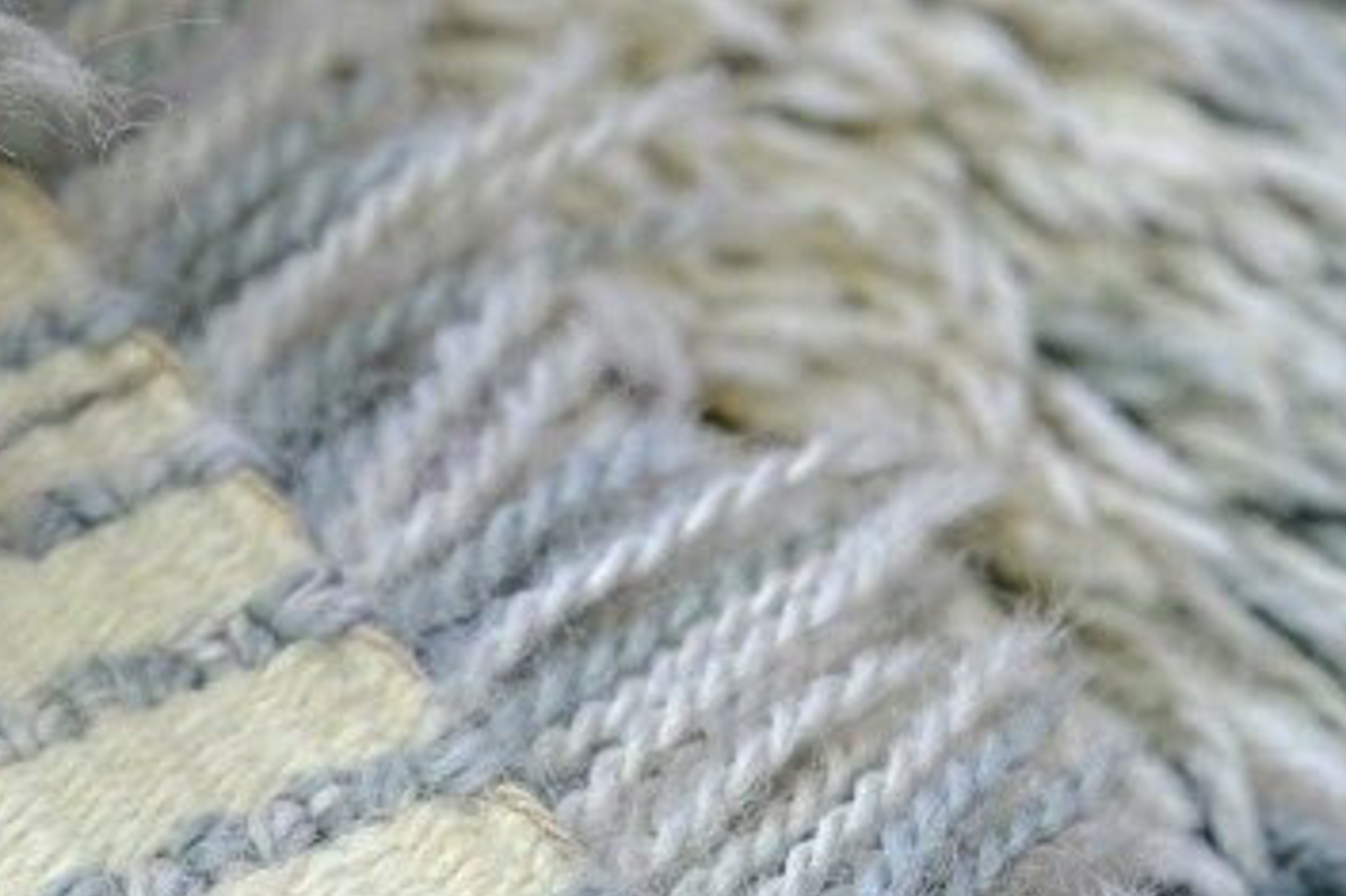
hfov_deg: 10.9
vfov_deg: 7.5
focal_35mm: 184
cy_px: 519
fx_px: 6876
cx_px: -496
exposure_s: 1/52
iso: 1000
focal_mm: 34.3
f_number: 3.6
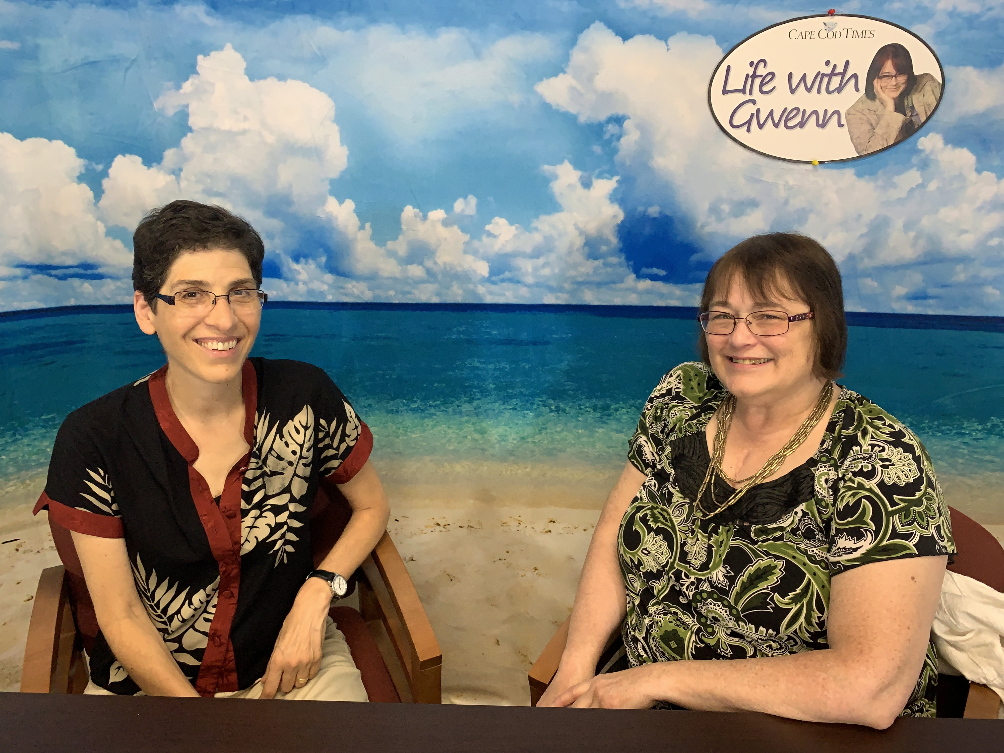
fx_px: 754
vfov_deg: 53.1
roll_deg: -0.1
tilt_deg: -18.3
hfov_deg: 67.3
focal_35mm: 26
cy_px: 376
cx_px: 502
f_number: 1.8
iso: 250
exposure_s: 1/60
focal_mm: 4.25
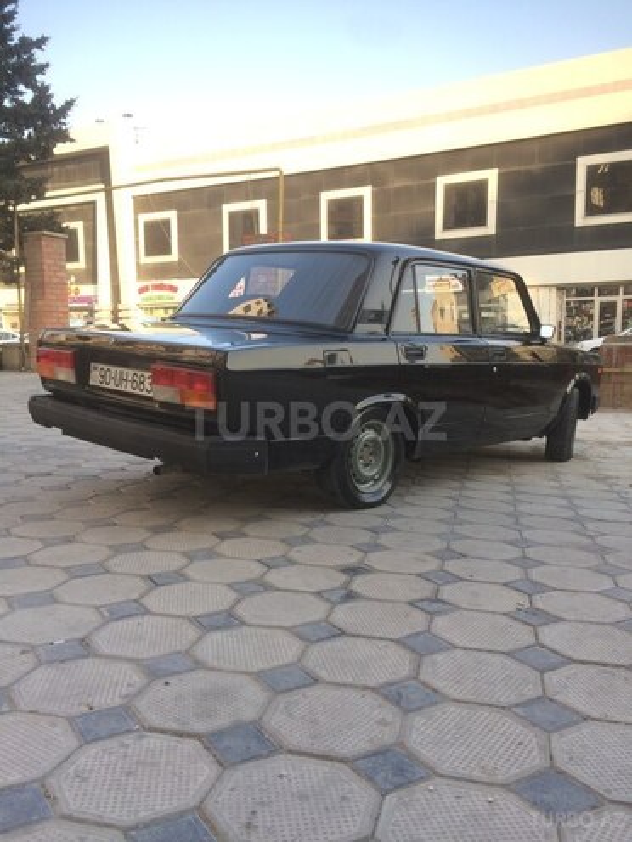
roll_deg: +0.0
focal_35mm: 29
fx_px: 706
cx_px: 316
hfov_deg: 48.2
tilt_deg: -11.0
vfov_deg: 61.7
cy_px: 421
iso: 32
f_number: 2.2
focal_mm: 4.15
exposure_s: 1/240
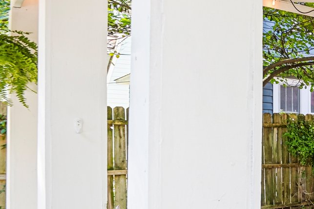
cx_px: 496
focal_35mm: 51
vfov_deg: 26.3
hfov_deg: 25.9
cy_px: 136
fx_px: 445
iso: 180
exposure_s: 1/15
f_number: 8
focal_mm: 16
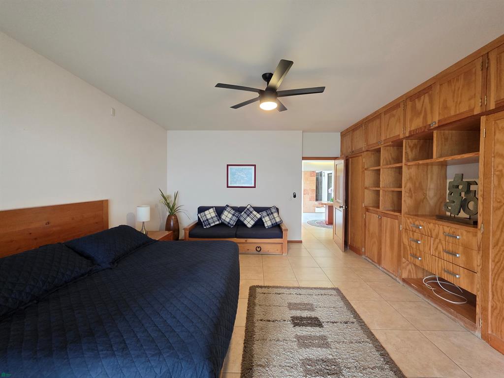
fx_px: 189
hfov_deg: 106.2
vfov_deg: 89.9
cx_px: 252
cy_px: 189
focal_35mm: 13
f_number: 1.9
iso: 800
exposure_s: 1/60
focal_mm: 2.2
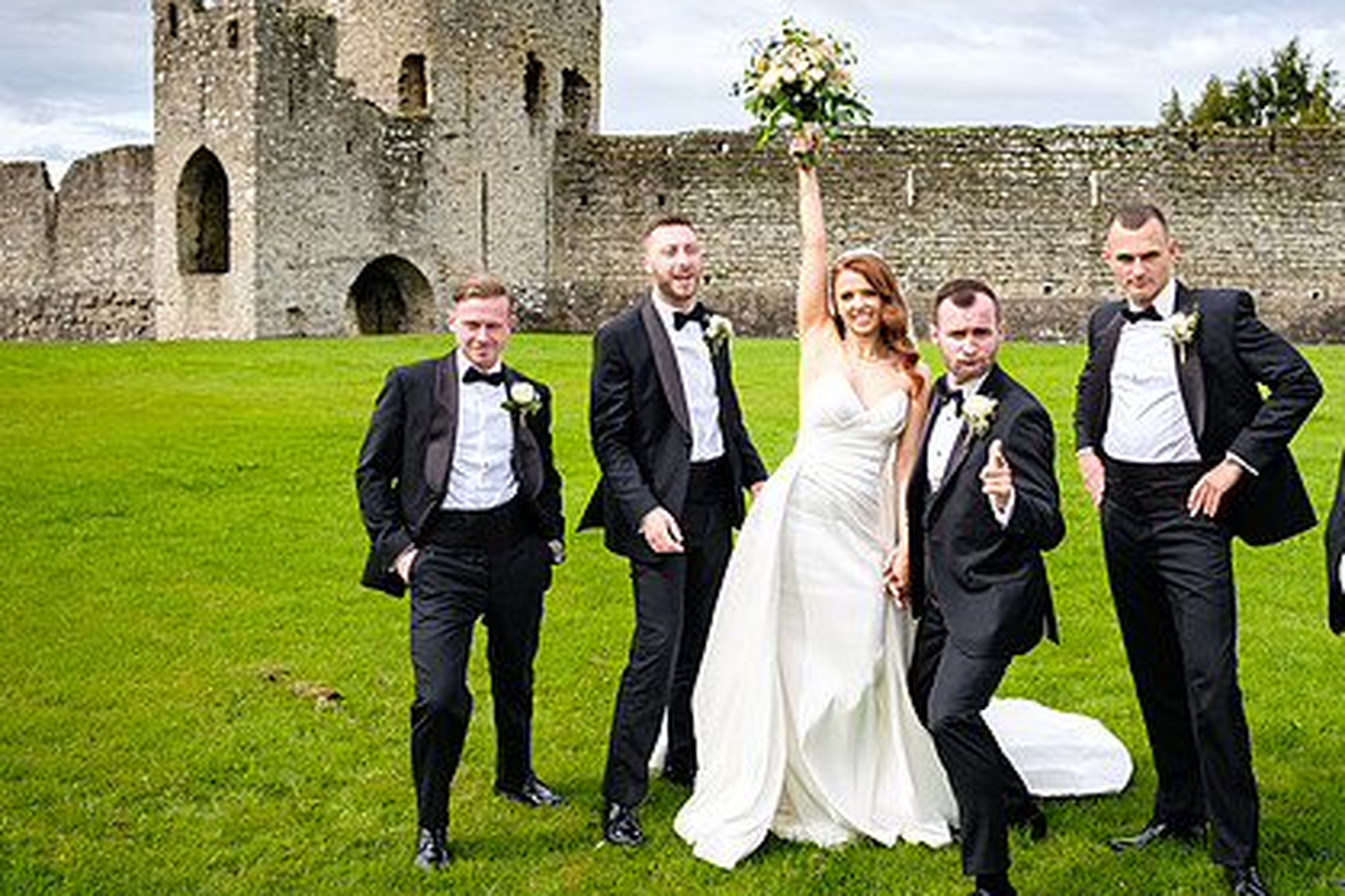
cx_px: 721
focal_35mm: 38
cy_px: 348
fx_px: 1419
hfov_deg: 50.7
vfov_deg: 34.9
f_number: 3.6
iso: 200
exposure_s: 1/1000
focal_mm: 16
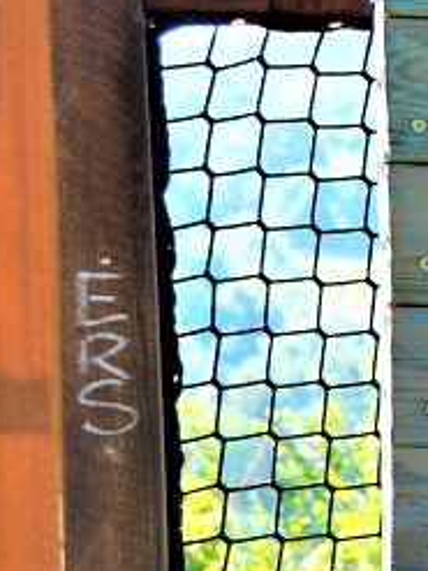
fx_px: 3795
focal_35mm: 230
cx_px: 1073
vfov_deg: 8.5
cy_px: 616
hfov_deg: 6.1
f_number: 5.6
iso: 200
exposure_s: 1/125
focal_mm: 40
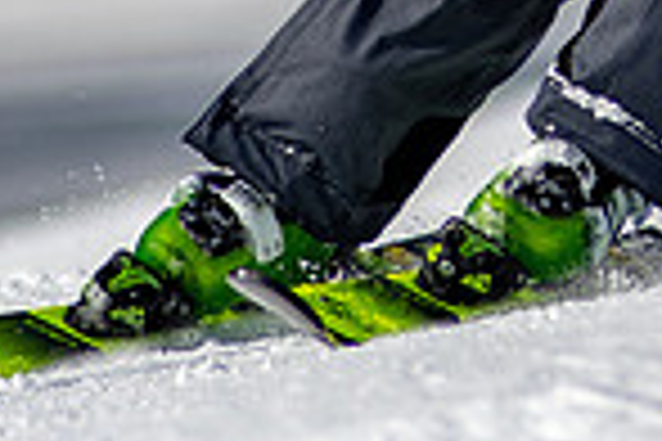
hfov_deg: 1.0
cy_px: -517
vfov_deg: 0.7
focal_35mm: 1991
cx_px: 829
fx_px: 36609
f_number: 2.8
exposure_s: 1/6400
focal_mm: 300
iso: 100
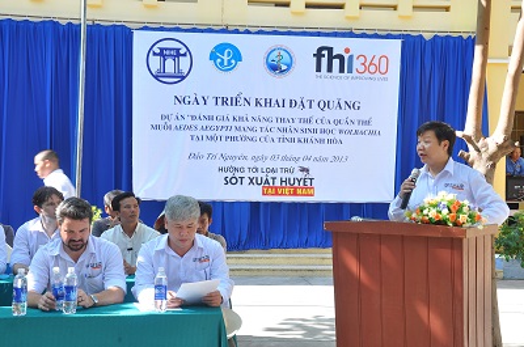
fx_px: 741
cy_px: 174
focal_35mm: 51
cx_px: 262
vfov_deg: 26.4
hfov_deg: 39.0
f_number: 10
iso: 200
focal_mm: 34
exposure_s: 1/50
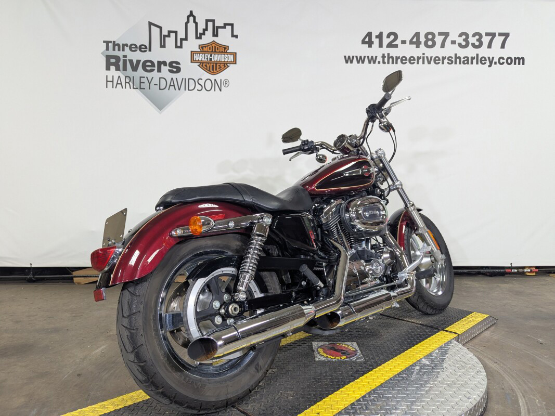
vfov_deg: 56.8
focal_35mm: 24
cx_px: 278
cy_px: 208
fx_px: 385
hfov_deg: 71.6
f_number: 1.85
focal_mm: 6.81
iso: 208
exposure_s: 1/120
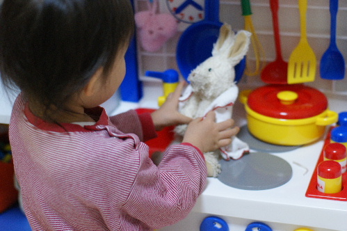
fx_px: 722
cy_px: 116
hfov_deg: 27.0
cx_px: 174
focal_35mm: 75
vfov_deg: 18.2
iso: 400
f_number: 2
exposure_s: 1/80
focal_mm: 50
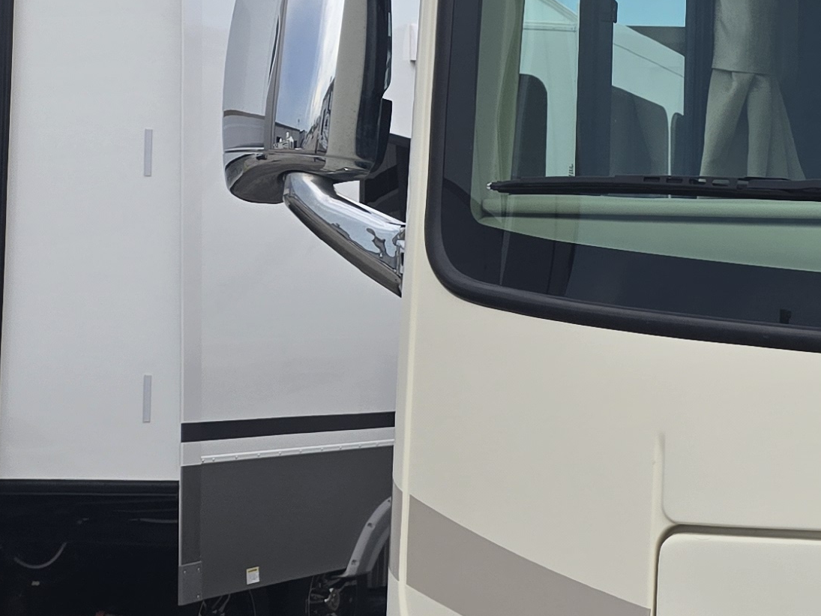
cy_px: 317
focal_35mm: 84
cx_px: 1359
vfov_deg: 17.6
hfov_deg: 19.2
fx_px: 1992
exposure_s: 1/682
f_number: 1.8
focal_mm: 5.4
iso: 25
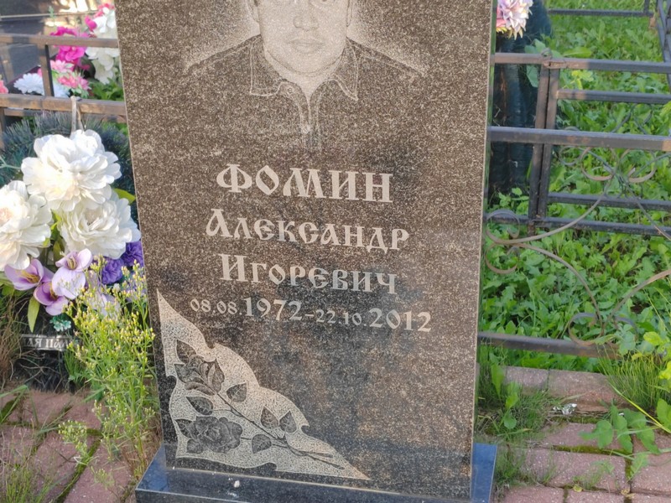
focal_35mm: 58
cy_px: 252
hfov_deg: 33.2
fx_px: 1124
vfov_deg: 25.2
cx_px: 336
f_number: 1.9
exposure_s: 1/150
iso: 100
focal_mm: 5.52
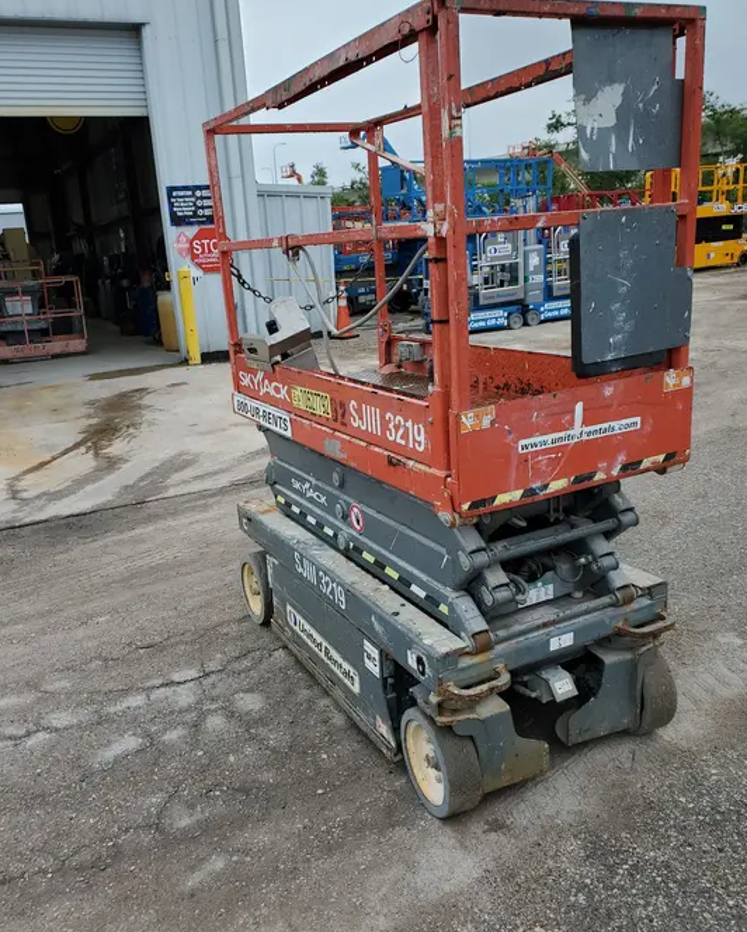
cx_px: 365
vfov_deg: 62.2
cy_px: 471
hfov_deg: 51.6
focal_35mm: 28
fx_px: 773
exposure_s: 1/128
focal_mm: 4.3
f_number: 2.4
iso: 50
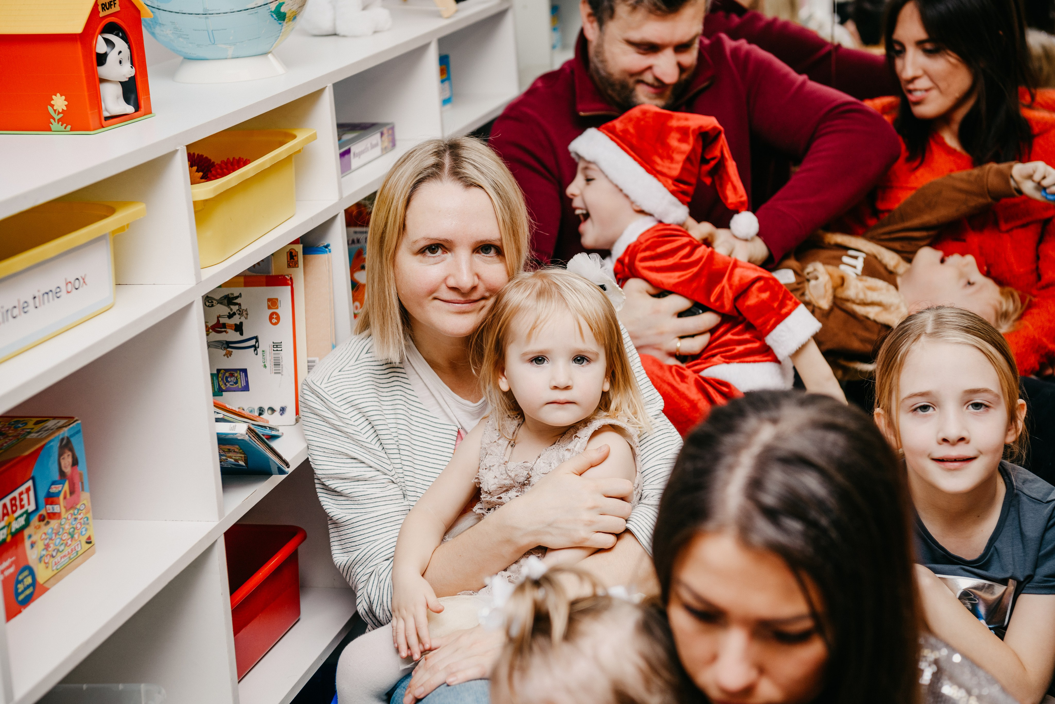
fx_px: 2051
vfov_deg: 19.5
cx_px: 528
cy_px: 352
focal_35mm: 70
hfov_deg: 28.8
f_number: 4
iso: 250
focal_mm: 70
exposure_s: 1/160
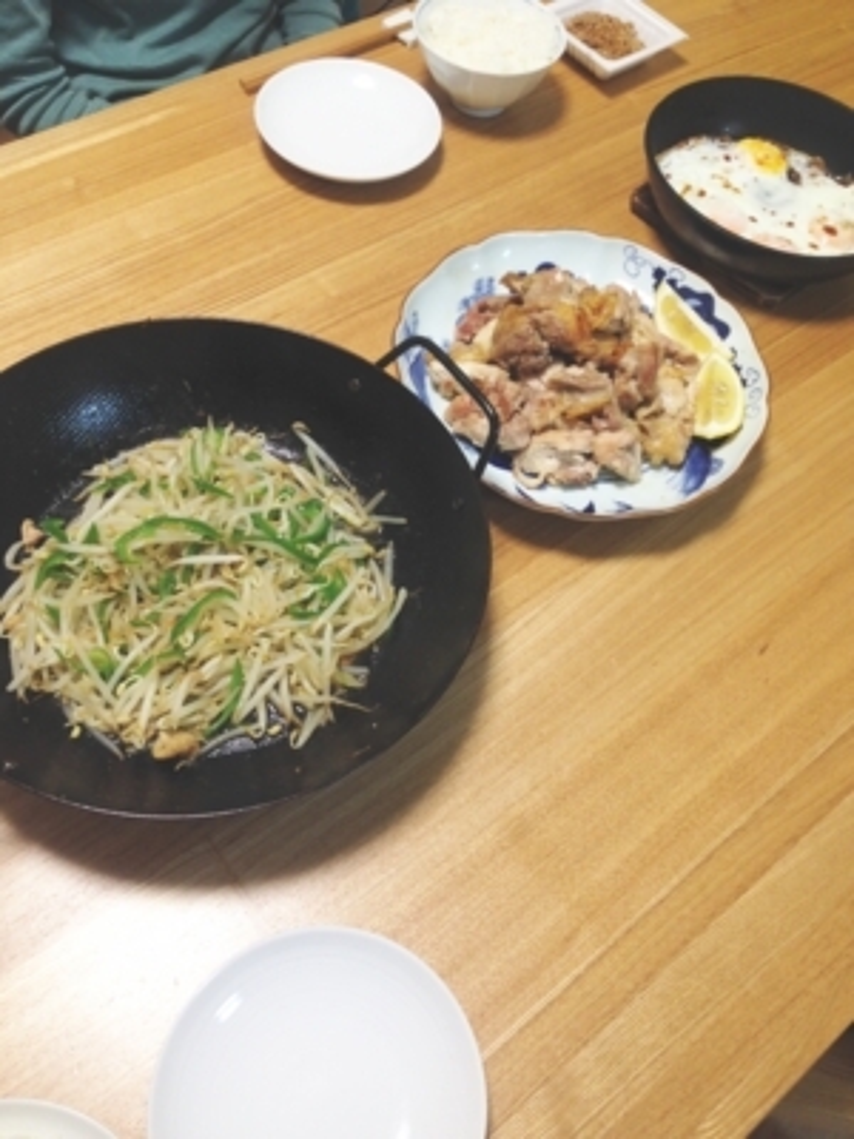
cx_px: 427
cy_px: 570
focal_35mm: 33
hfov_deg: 42.9
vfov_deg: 55.4
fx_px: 1086
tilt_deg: -54.8
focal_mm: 4.12
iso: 64
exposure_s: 1/20
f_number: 2.4
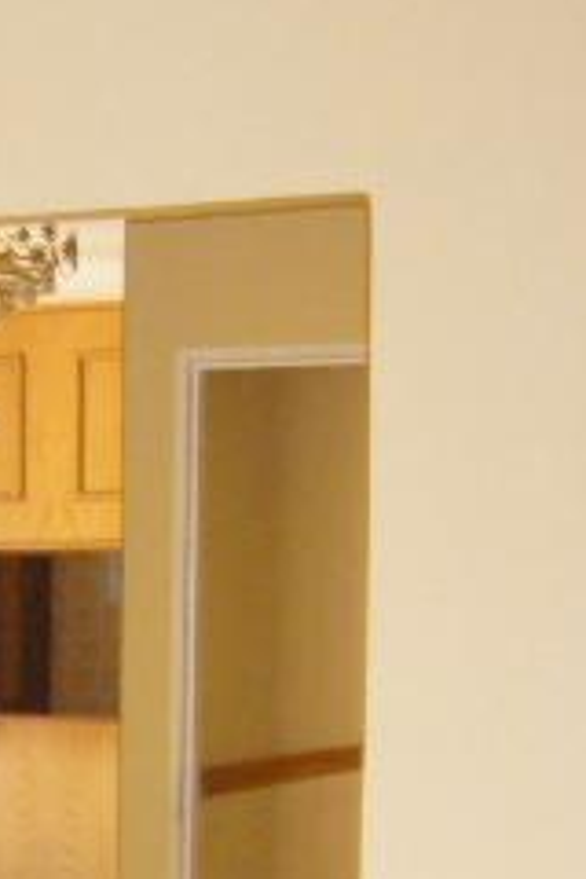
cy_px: 842
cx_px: -491
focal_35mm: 111
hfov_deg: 11.4
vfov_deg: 18.0
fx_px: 2710
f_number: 2.8
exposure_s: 1/30
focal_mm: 4.7
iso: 200
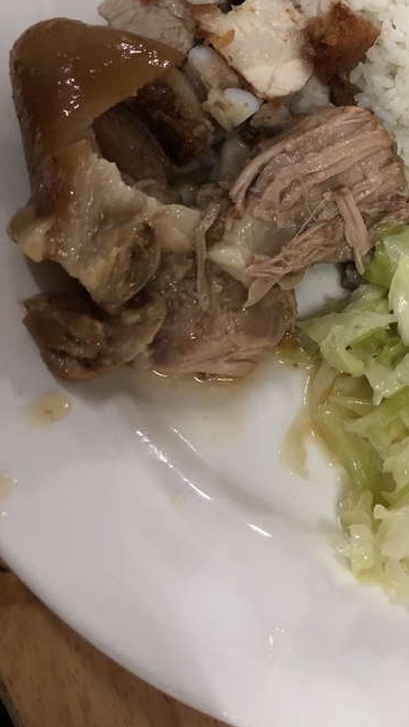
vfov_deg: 41.5
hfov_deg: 23.9
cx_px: 398
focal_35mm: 48
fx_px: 926
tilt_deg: -51.9
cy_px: 174
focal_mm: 4
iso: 80
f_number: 1.8
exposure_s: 1/17
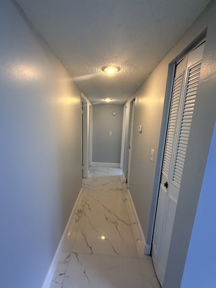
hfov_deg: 77.8
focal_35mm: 16
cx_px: 96
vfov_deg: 94.4
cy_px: 155
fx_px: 133
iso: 250
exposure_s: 1/120
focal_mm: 2.22
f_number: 2.2
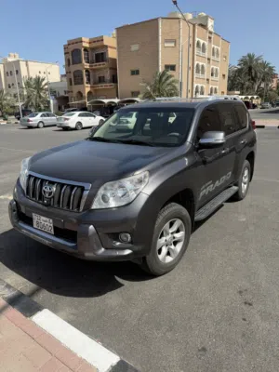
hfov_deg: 56.8
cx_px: 140
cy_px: 186
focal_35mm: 24
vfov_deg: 71.6
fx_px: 258
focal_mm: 6.76
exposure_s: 1/3953
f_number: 1.78
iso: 80
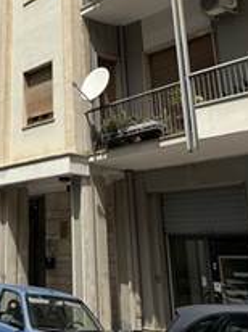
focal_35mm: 63
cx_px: -21
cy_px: -10
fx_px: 603
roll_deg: -3.4
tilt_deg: +26.7
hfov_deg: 22.0
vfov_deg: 28.6
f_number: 1.6
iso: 50
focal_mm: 5.96
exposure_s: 1/5952
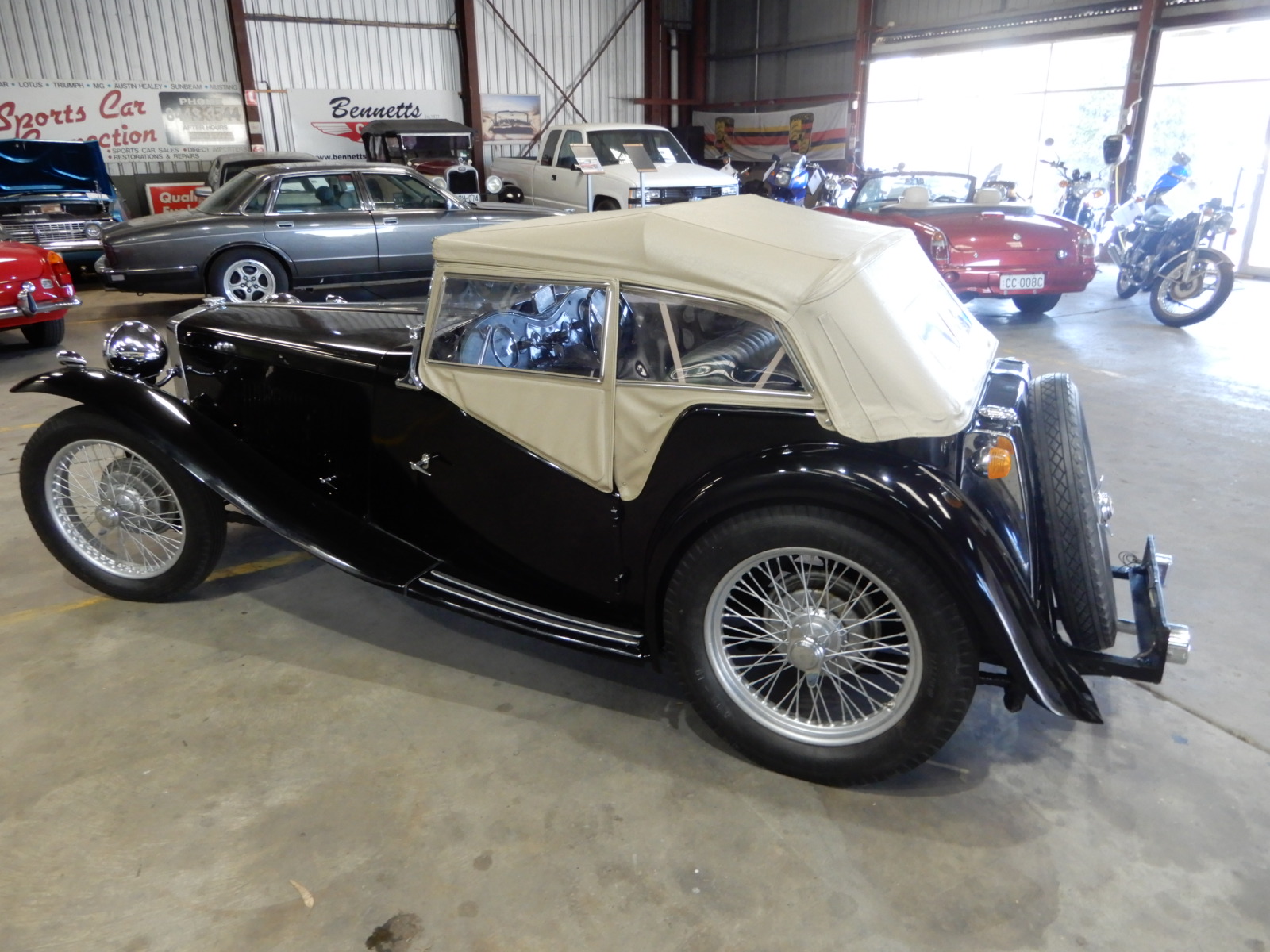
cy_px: 476
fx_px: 881
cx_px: 635
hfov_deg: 71.6
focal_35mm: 24
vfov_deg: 56.8
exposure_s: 1/30
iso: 320
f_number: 3.4
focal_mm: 4.3
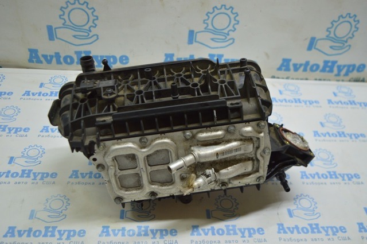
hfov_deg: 53.2
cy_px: 122
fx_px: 367
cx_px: 184
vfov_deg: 36.8
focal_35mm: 36
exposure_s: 1/60
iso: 400
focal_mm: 24
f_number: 4
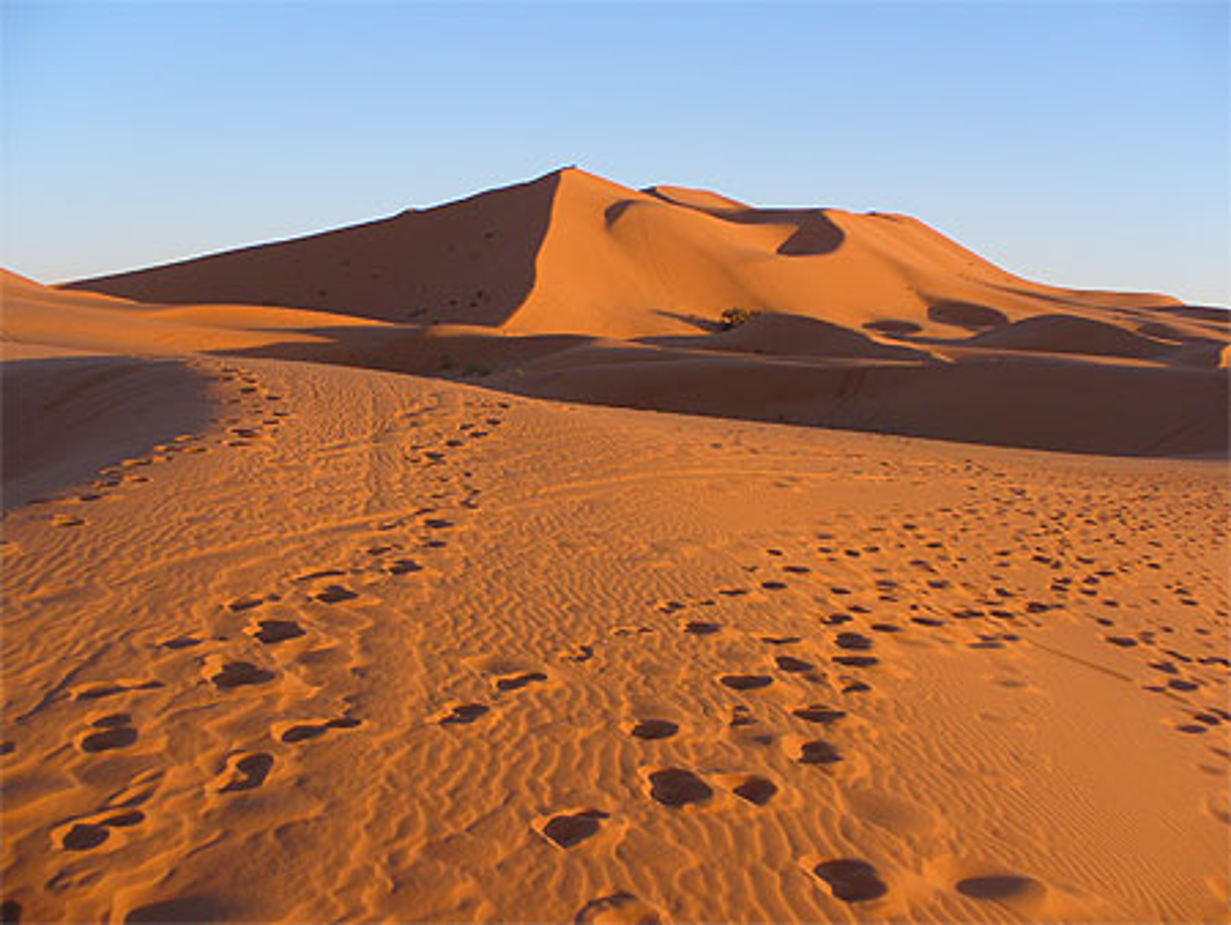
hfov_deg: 44.8
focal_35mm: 42
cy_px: 462
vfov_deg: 34.4
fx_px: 1494
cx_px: 616
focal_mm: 7
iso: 64
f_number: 2.9
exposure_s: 1/250
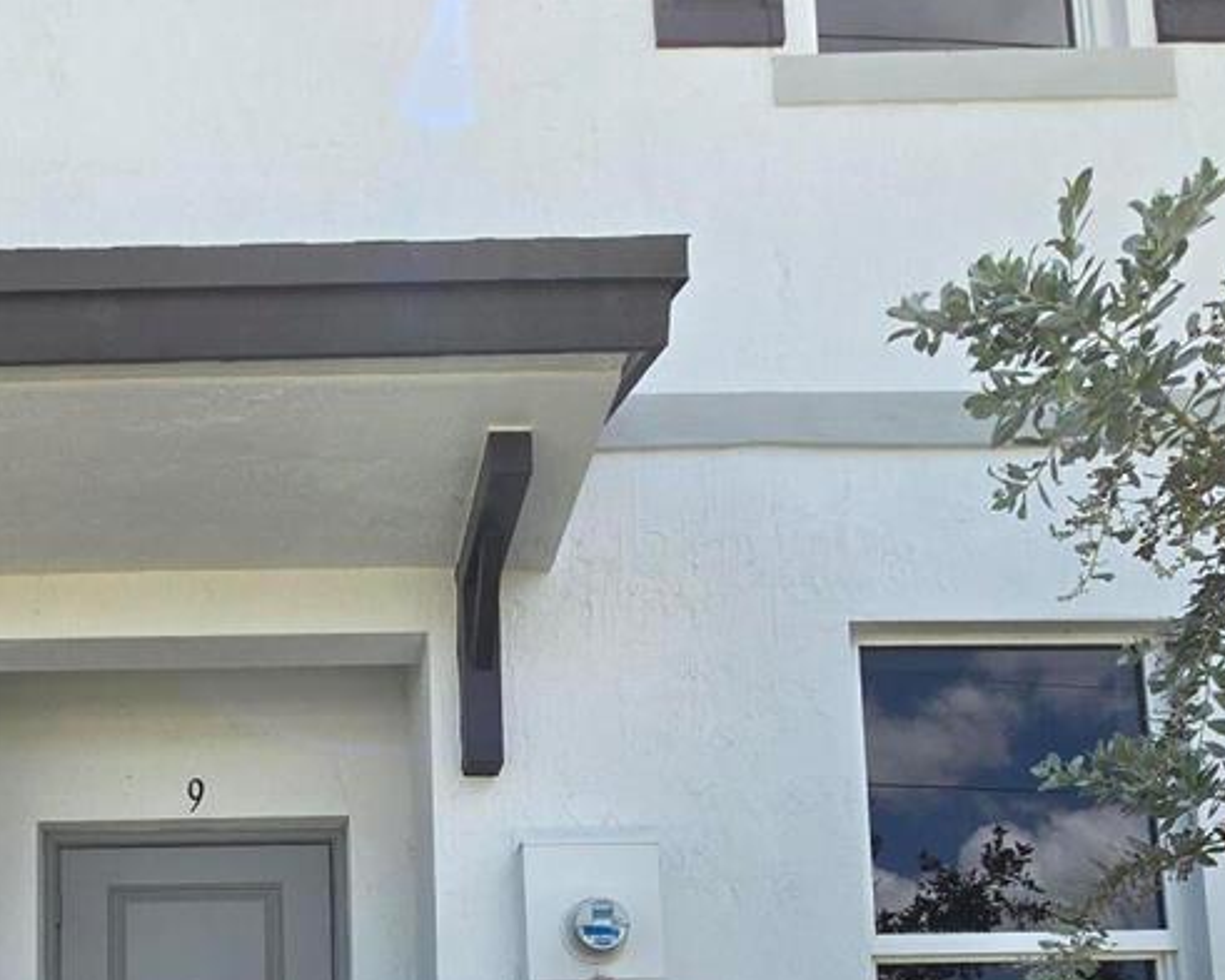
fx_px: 1124
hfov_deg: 54.5
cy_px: 1115
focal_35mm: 31
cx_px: 304
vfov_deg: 37.9
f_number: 2.2
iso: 50
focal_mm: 2.2
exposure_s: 1/1081
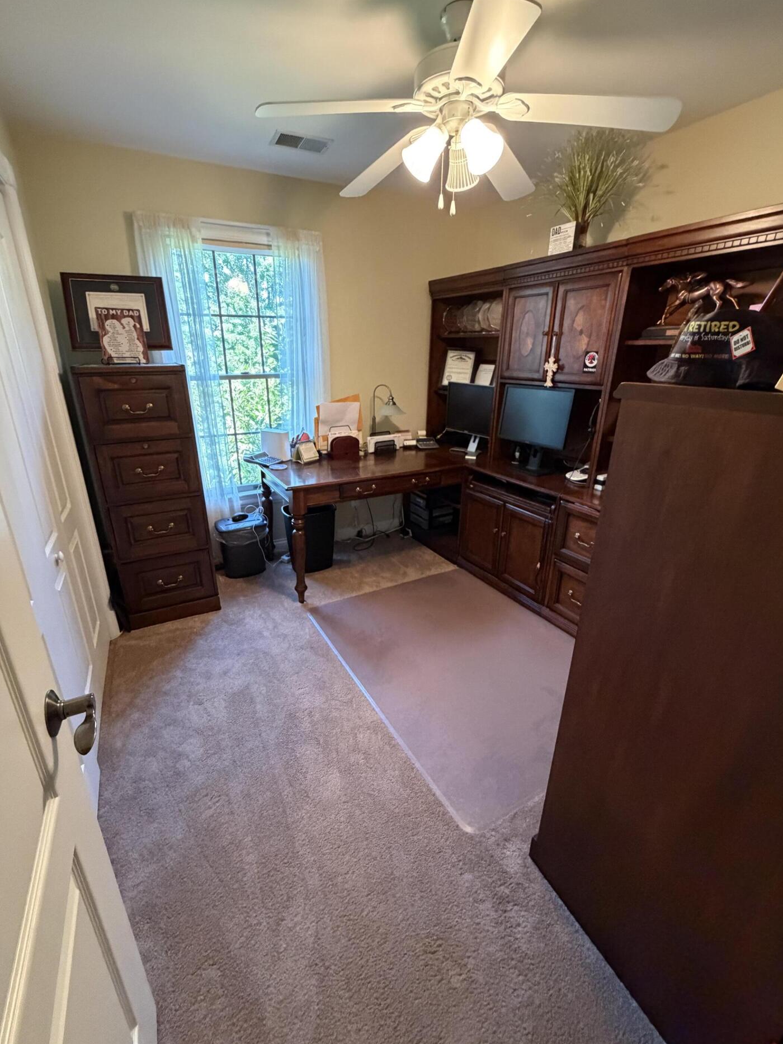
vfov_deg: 98.2
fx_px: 452
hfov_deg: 81.7
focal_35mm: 15
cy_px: 518
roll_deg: +0.4
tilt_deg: -20.0
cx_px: 375
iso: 800
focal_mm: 2.22
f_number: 2.2
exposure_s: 1/60
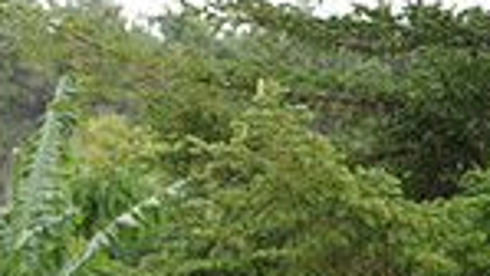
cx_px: -138
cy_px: 536
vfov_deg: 3.3
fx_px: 4758
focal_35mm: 366
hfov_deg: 5.9
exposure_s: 1/160
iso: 500
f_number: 6.3
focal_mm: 90
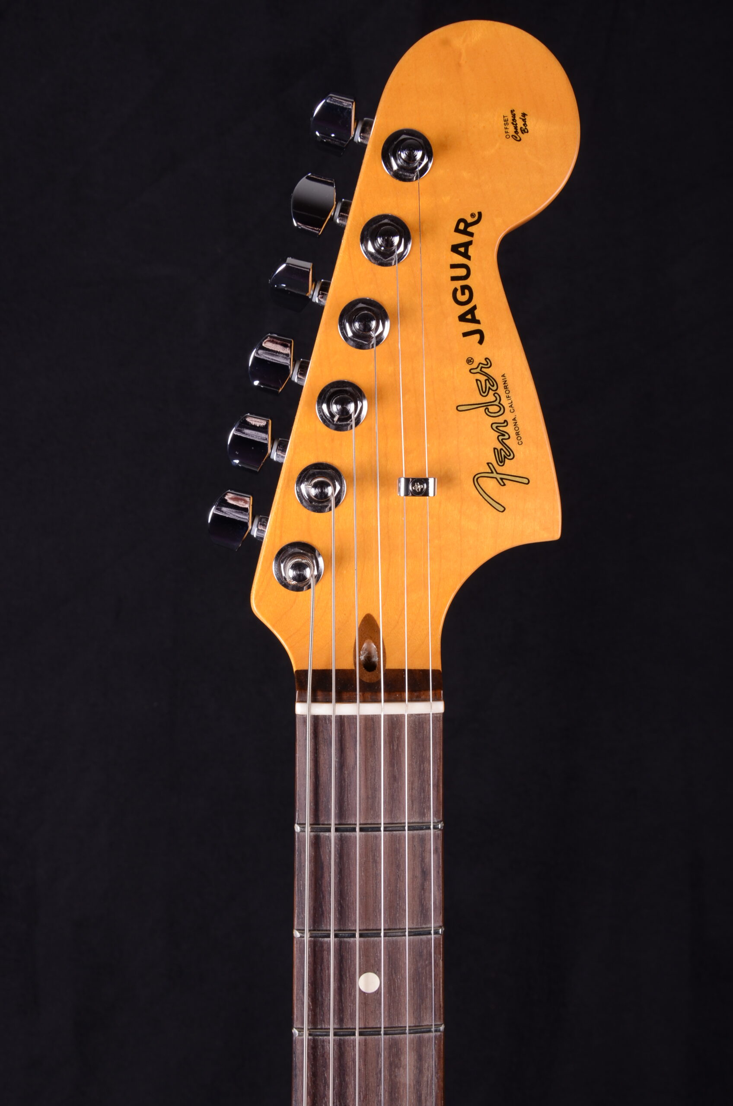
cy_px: 553
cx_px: 366
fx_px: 1288
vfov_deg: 46.5
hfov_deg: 31.8
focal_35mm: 42
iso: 200
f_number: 13
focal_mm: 28
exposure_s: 1/200
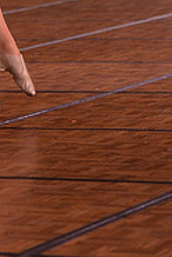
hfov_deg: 4.2
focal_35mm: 327
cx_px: -12
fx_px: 2343
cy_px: -112
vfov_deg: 6.2
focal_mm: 105
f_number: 5
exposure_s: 1/250
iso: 2000
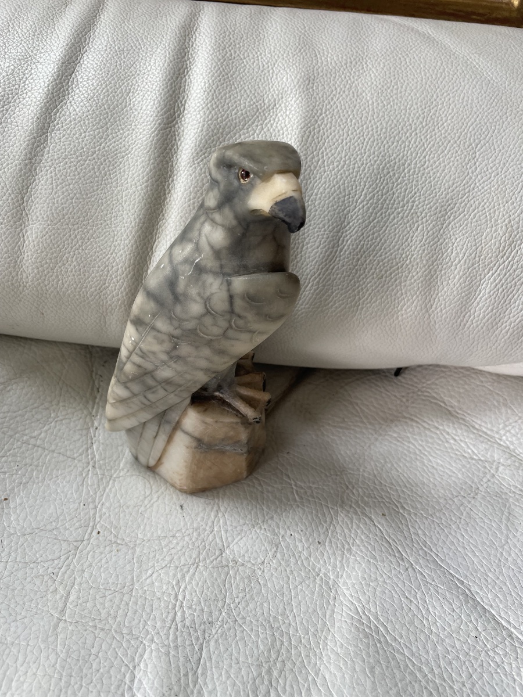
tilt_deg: -67.4
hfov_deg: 53.1
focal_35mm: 26
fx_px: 524
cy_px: 348
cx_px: 262
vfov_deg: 67.3
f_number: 1.6
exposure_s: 1/121
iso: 64
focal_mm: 4.2
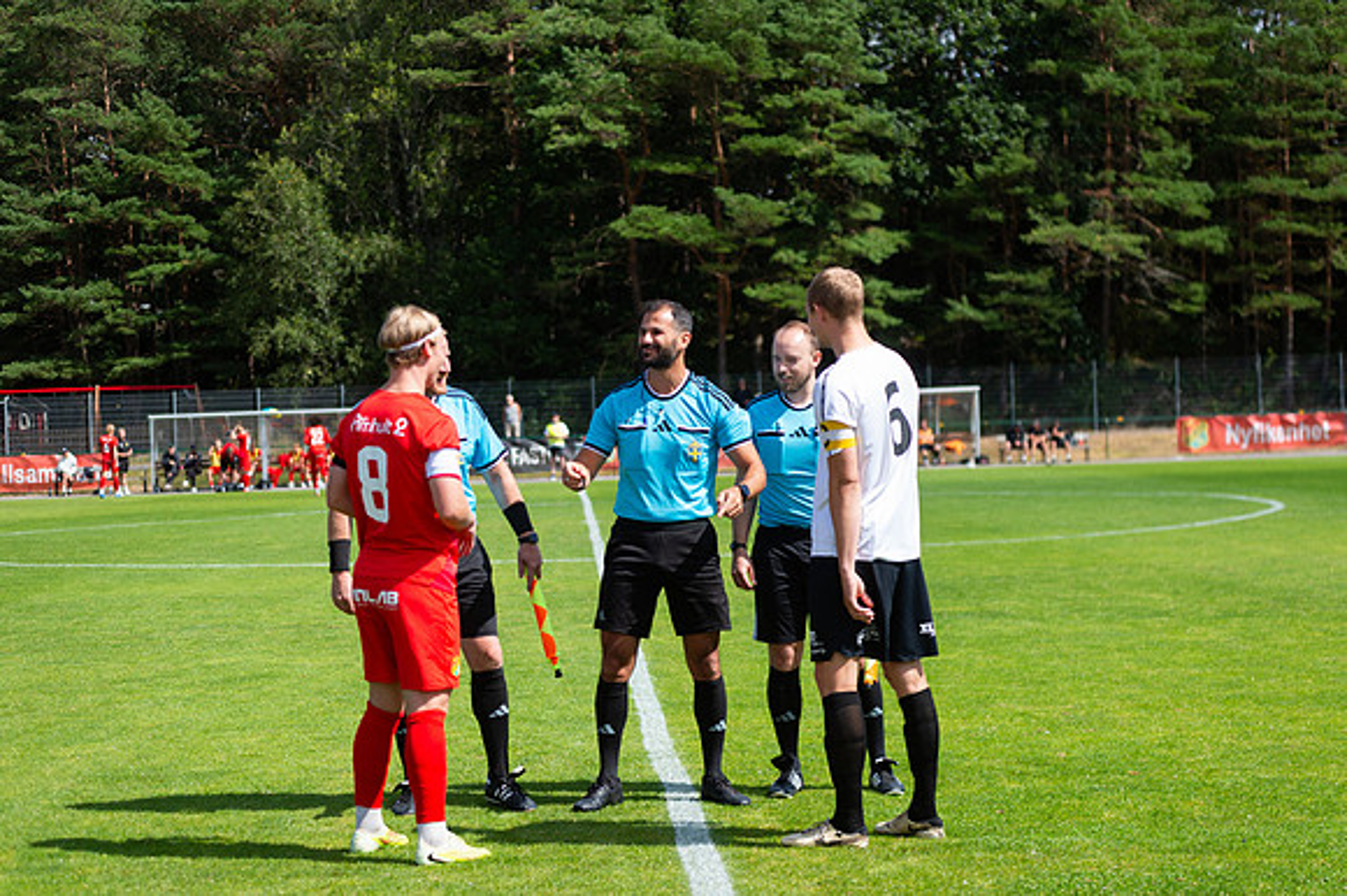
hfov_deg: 28.9
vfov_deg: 19.4
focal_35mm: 70
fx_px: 2618
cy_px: 448
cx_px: 674
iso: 160
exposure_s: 1/2000
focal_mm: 70
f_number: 3.2
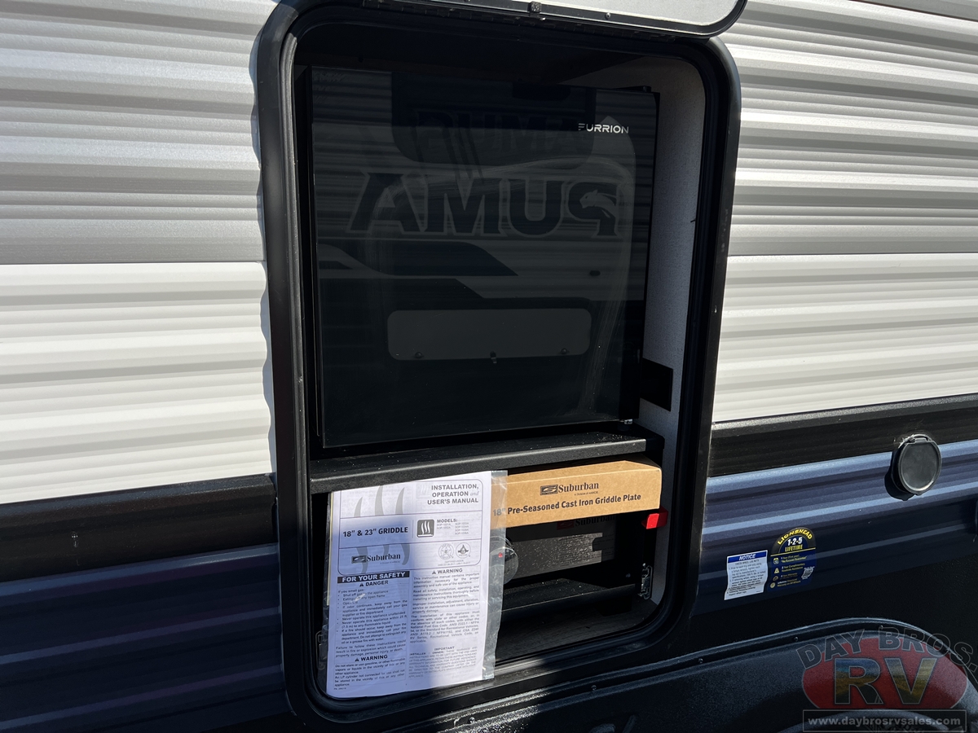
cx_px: 489
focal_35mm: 26
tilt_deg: -10.7
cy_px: 366
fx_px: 735
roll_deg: -3.5
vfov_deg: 53.1
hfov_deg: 67.3
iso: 50
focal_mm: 5.7
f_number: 1.5
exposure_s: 1/4831
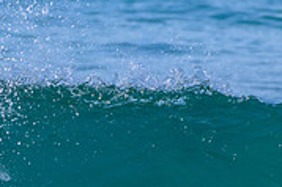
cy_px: 194
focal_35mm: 1976
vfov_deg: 0.7
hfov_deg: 1.0
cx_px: -107
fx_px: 15464
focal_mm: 500
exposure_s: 1/2500
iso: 400
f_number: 5.6
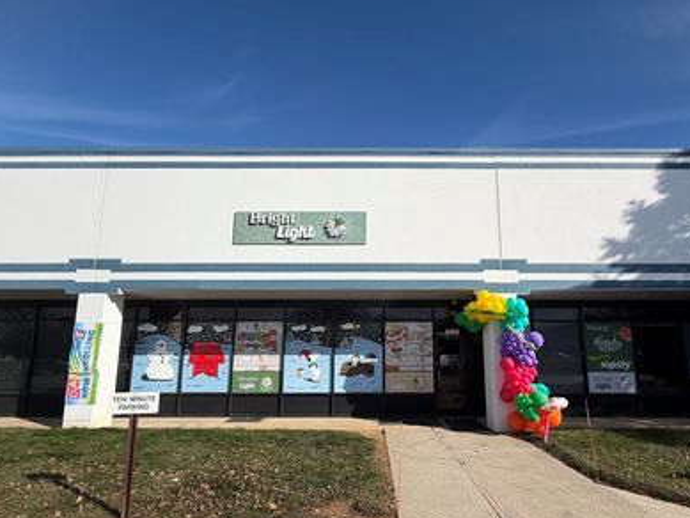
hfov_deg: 87.5
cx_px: 378
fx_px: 359
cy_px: 304
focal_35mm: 18
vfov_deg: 71.1
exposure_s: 1/1105
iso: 20
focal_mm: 2.22
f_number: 2.2
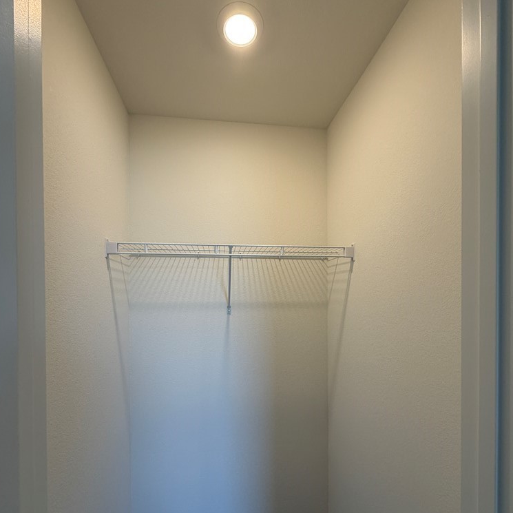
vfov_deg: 83.0
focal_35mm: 17
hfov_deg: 84.0
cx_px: 254
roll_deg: -0.2
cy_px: 308
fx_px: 285
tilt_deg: +0.2
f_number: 2.2
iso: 100
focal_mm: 2.22
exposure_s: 1/120
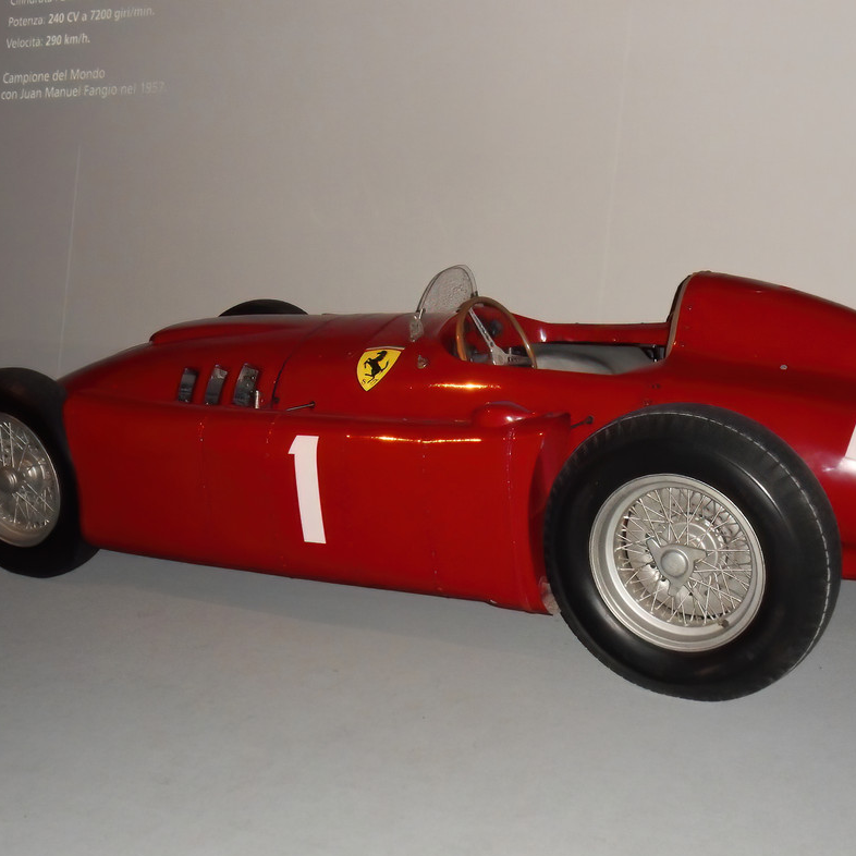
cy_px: 427
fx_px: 1511
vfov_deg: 31.6
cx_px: 490
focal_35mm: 54
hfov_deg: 31.6
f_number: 4.2
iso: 640
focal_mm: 7.9
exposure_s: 1/60
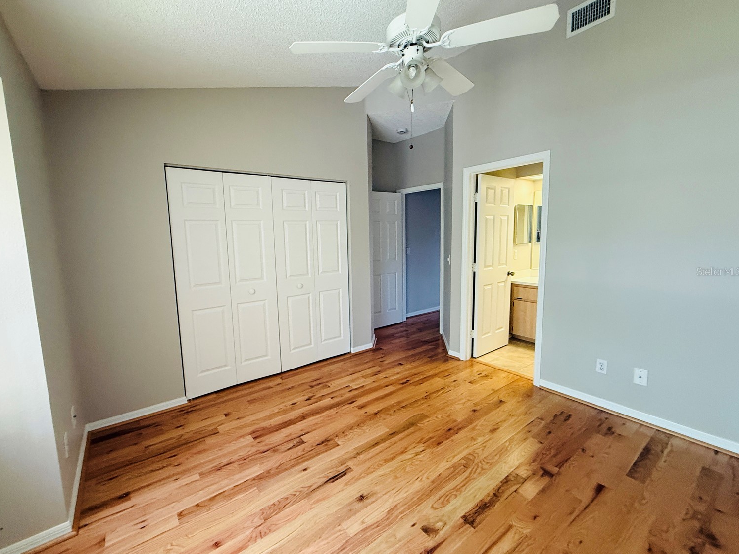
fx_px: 320
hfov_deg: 98.1
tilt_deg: -5.8
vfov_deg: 81.7
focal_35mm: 15
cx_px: 347
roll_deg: +1.1
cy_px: 271
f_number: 2.2
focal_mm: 2.22
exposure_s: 1/60
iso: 400
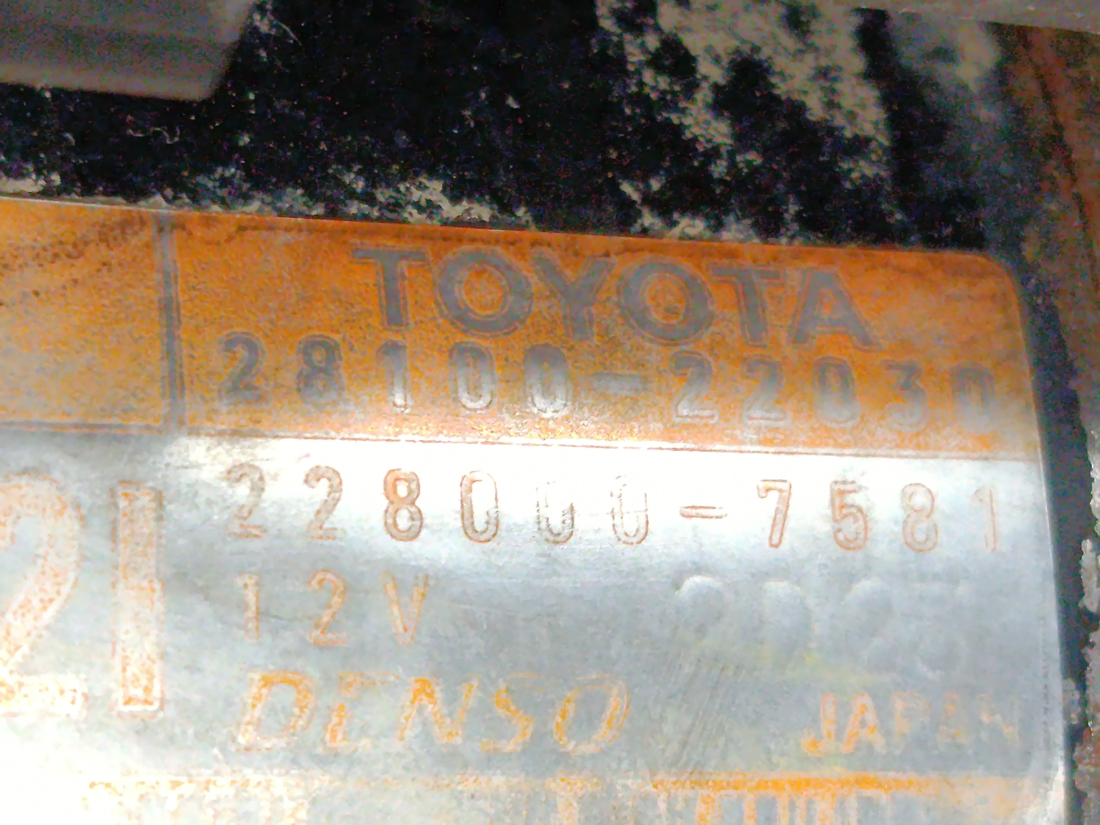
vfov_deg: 14.1
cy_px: 412
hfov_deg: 18.7
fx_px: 3337
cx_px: 550
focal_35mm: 105
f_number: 1.7
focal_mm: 5.24
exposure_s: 1/100
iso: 711
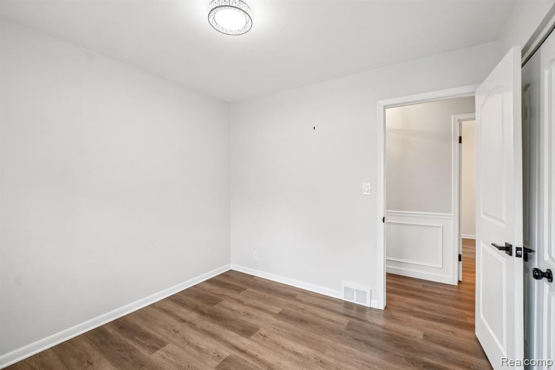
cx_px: 278
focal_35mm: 15
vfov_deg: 77.3
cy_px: 185
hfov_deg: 100.4
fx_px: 231
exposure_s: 1/15
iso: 400
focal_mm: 10
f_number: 8
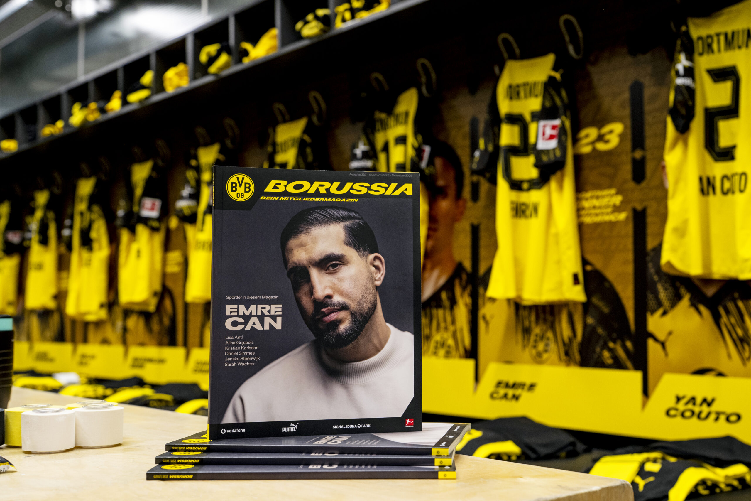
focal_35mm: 39
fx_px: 814
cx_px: 376
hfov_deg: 49.6
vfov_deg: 34.2
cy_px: 250
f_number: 5
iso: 1600
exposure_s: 1/80
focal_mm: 39
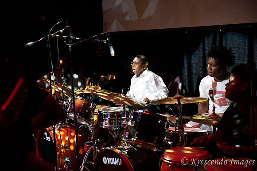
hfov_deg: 30.5
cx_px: 128
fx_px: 471
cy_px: 86
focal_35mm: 66
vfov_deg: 20.6
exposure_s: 1/200
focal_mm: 66
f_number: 4
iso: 3200
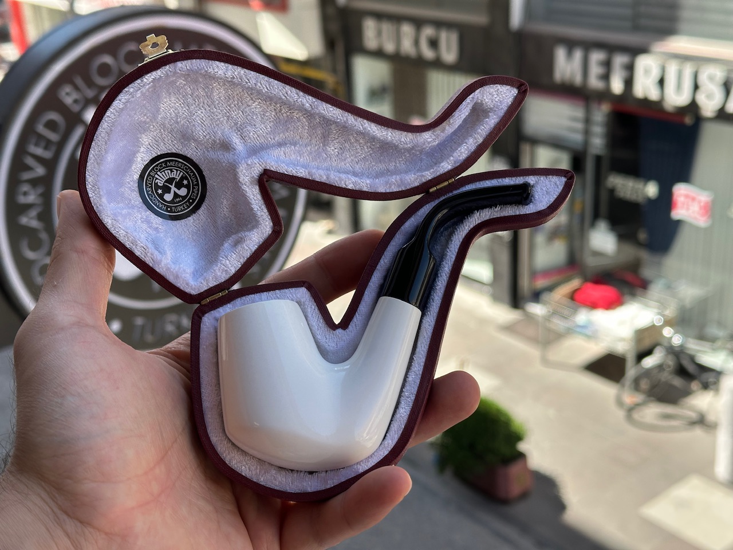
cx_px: 366
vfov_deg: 30.3
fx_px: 1016
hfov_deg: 39.7
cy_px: 275
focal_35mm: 48
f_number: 1.78
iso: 64
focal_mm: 6.86
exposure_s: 1/990
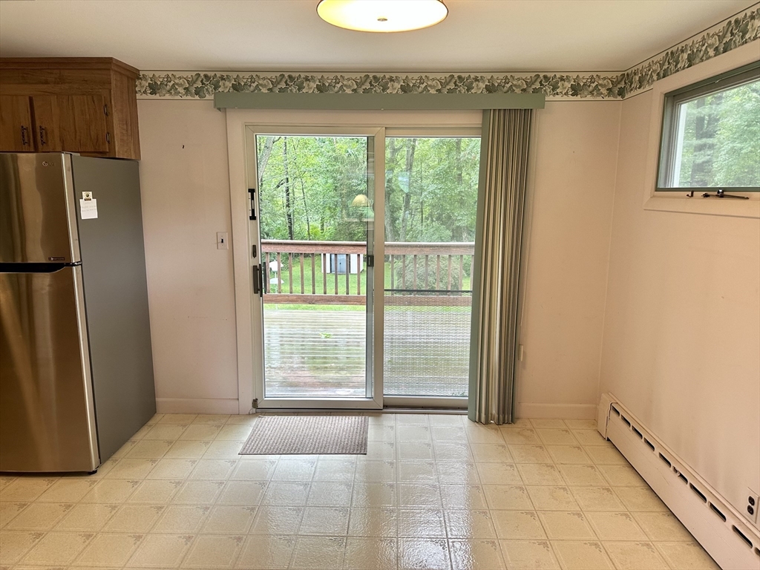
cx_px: 380
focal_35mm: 24
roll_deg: -0.5
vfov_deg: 56.8
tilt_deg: -9.7
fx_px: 527
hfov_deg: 71.6
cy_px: 285
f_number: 1.78
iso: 160
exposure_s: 1/60
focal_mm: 6.86
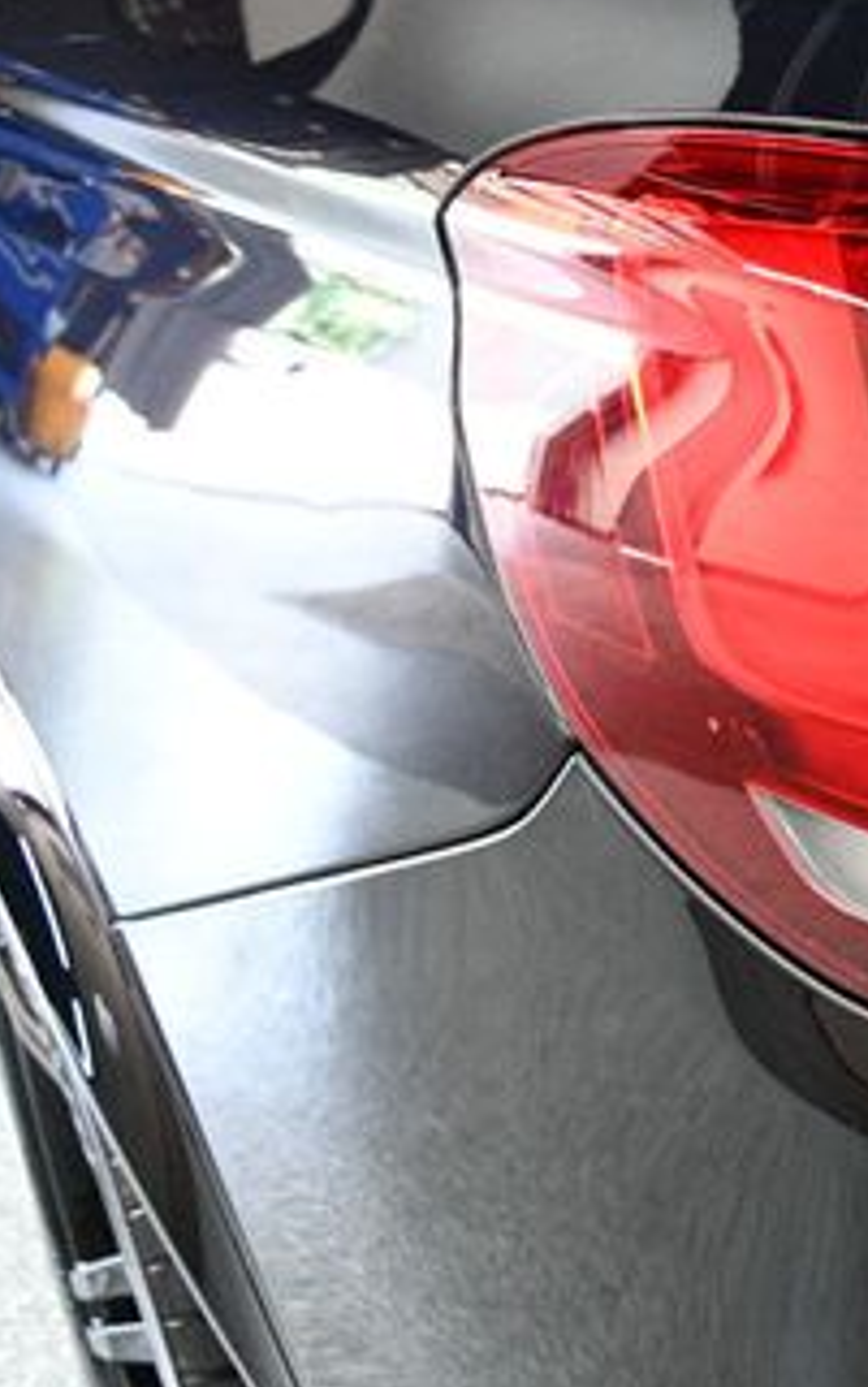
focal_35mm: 67
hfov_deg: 17.2
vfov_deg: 30.6
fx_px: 2533
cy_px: 670
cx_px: 1365
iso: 3200
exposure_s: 1/100
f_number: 3.5
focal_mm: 22
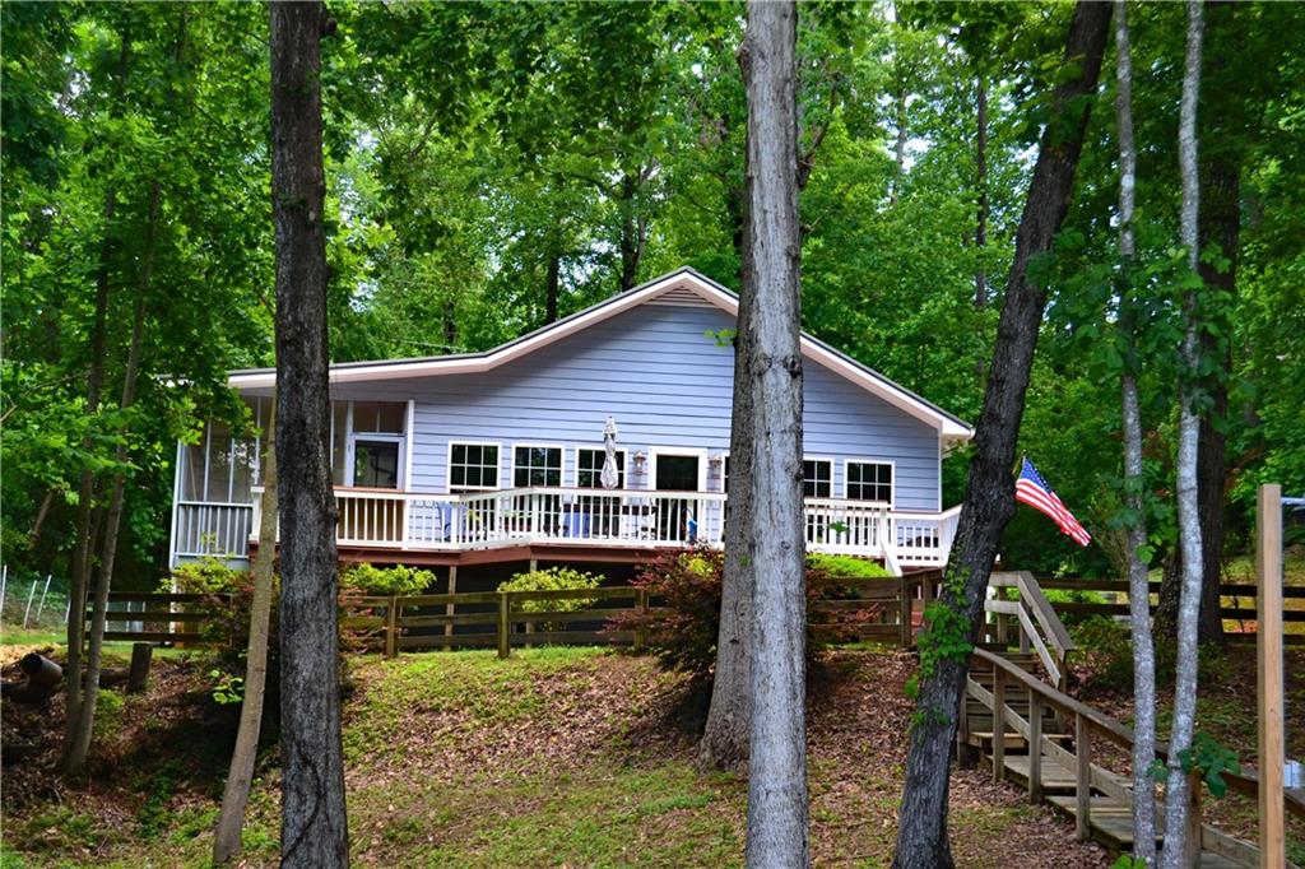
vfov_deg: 23.8
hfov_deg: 35.1
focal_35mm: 57
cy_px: 434
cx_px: 652
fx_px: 2065
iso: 800
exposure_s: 1/60
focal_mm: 38
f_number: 8
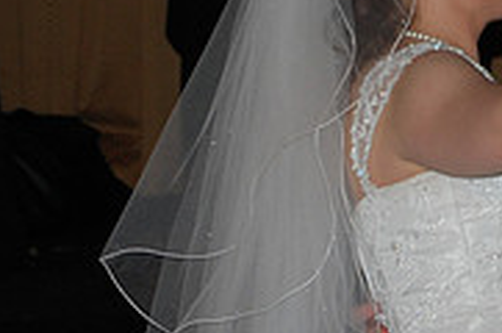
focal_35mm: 265
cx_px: 510
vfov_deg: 5.2
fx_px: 3683
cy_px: -19
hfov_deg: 7.8
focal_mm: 55
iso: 400
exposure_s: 1/60
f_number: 5.6
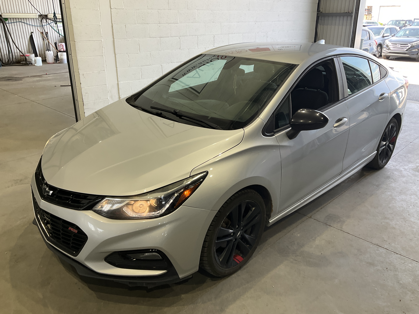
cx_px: 210
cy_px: 157
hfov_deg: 61.7
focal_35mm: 29
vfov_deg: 48.2
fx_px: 351
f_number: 1.8
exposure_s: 1/120
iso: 40
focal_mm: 3
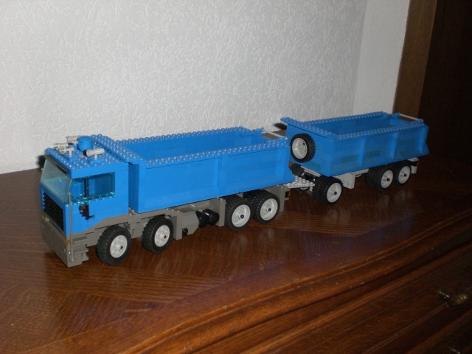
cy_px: 177
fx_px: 518
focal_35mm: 38
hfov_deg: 49.0
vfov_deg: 37.7
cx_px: 236
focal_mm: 6.3
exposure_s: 1/60
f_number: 3.1
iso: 200
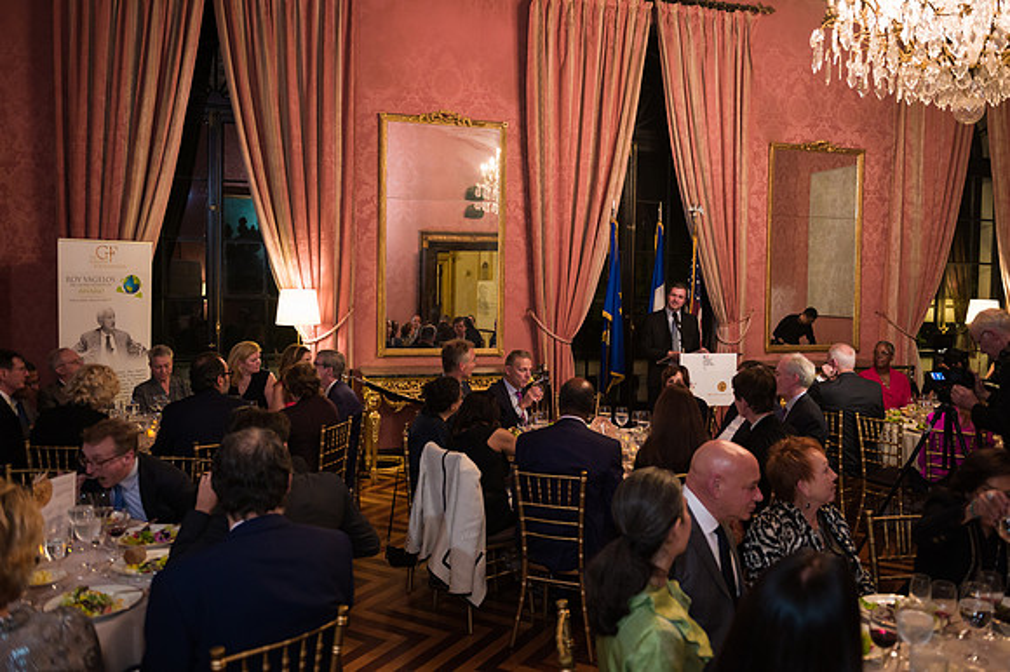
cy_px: 319
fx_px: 808
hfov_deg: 64.0
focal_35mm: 29
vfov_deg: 45.2
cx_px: 533
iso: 1600
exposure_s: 1/100
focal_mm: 27
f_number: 3.2
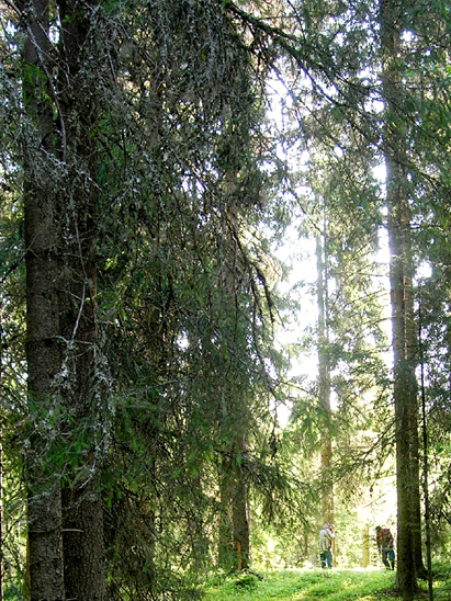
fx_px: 1233
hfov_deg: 20.7
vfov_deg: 26.7
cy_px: 502
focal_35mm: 71
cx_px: 239
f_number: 2.8
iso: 64
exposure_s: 1/38.8
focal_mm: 7.8
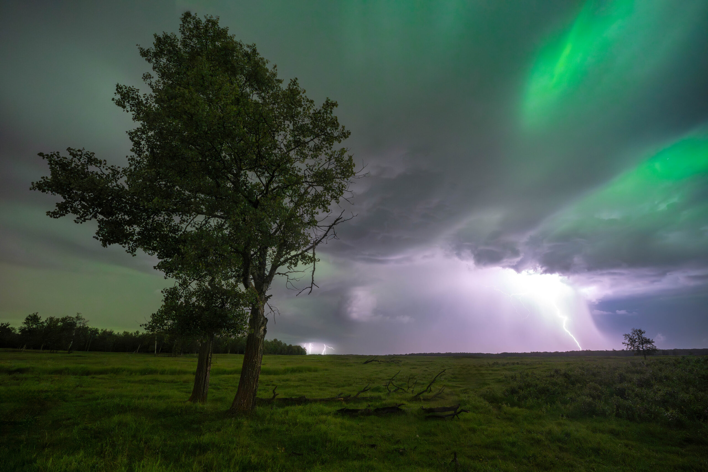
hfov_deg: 104.3
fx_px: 275
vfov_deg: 81.2
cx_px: 354
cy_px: 236
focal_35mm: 14
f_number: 7.1
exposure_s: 30
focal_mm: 14
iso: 2500
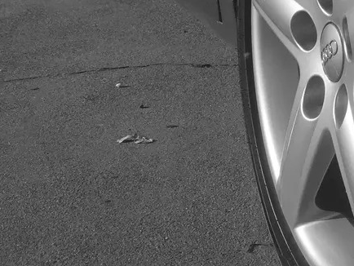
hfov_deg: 20.0
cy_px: -115
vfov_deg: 15.5
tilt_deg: -5.4
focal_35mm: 89
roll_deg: -1.0
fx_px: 911
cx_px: 475
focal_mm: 4.15
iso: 32
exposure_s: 1/2326
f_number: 2.2
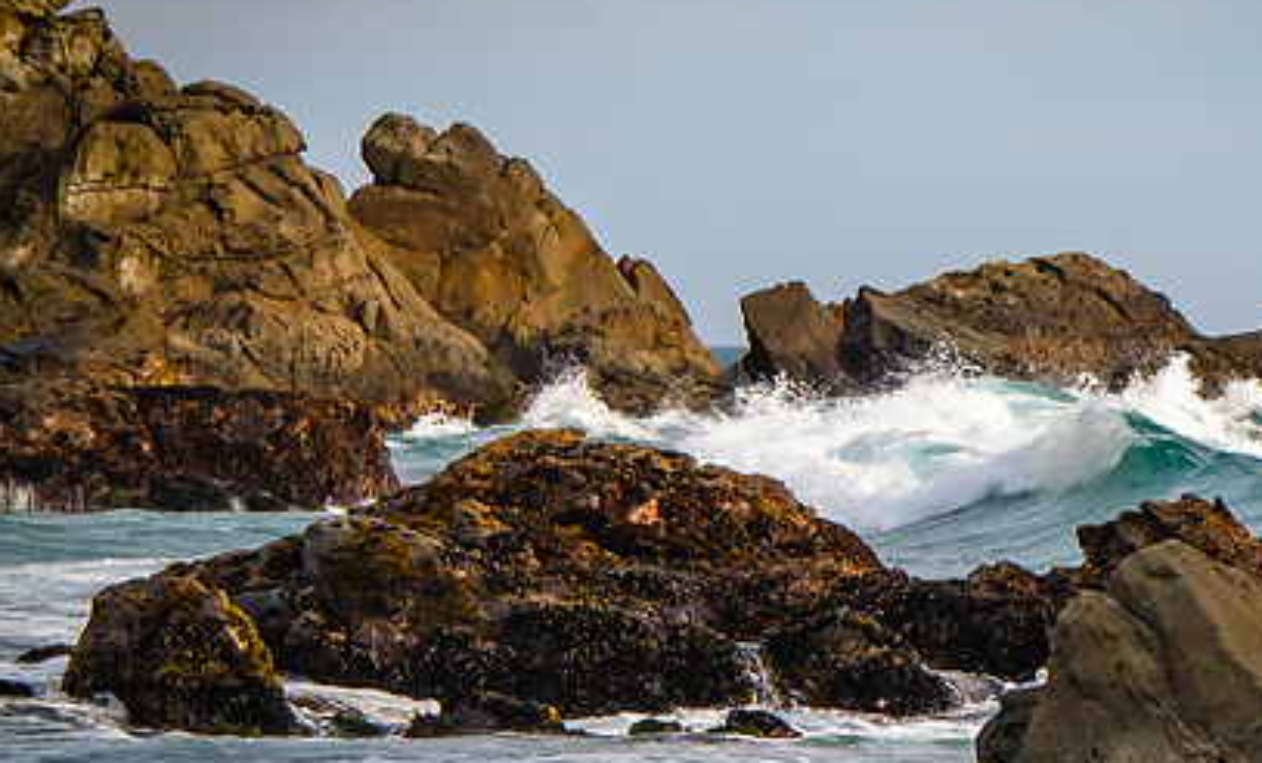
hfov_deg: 5.4
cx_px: 1874
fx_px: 13257
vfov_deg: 3.3
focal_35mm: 389
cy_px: 267
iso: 400
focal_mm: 125
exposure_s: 1/100
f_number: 16
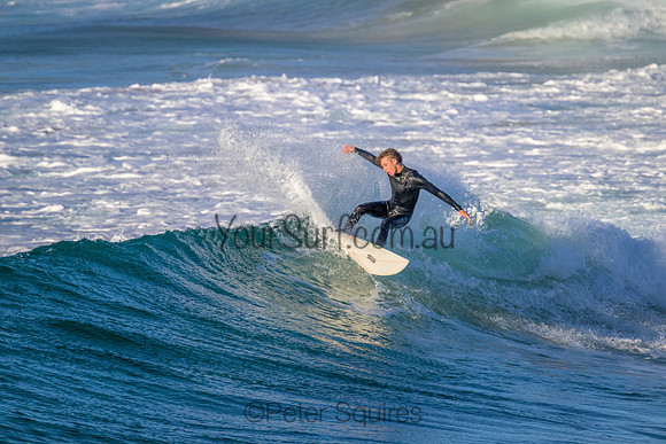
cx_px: 333
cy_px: 222
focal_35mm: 800
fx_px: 14803
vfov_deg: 1.7
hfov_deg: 2.6
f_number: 11
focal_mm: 800
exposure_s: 1/2000
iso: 1800
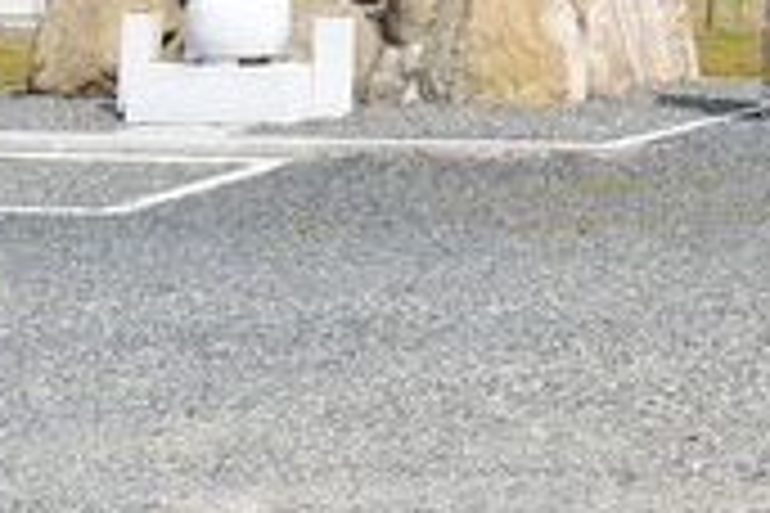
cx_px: 1479
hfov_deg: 12.8
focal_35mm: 143
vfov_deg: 9.1
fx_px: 3058
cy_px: -484
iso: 125
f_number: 9
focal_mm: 20
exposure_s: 1/320
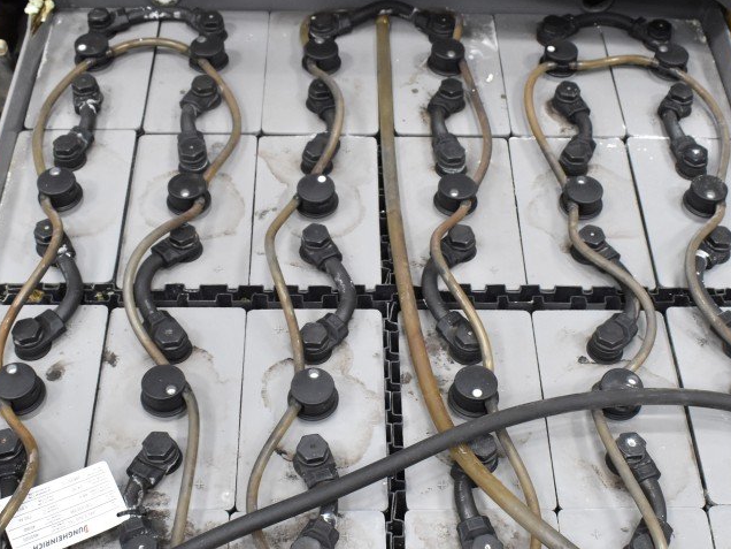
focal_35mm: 49
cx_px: 382
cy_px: 365
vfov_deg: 29.5
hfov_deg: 38.9
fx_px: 1035
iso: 1600
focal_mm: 18
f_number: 5.6
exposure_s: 1/30
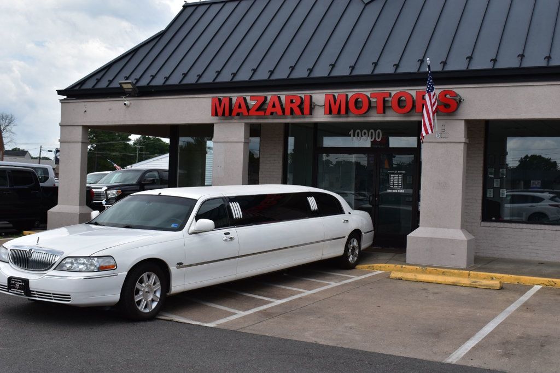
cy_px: 186
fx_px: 700
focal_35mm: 45
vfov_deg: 29.8
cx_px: 280
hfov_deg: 43.6
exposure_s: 1/500
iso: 280
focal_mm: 30
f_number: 11
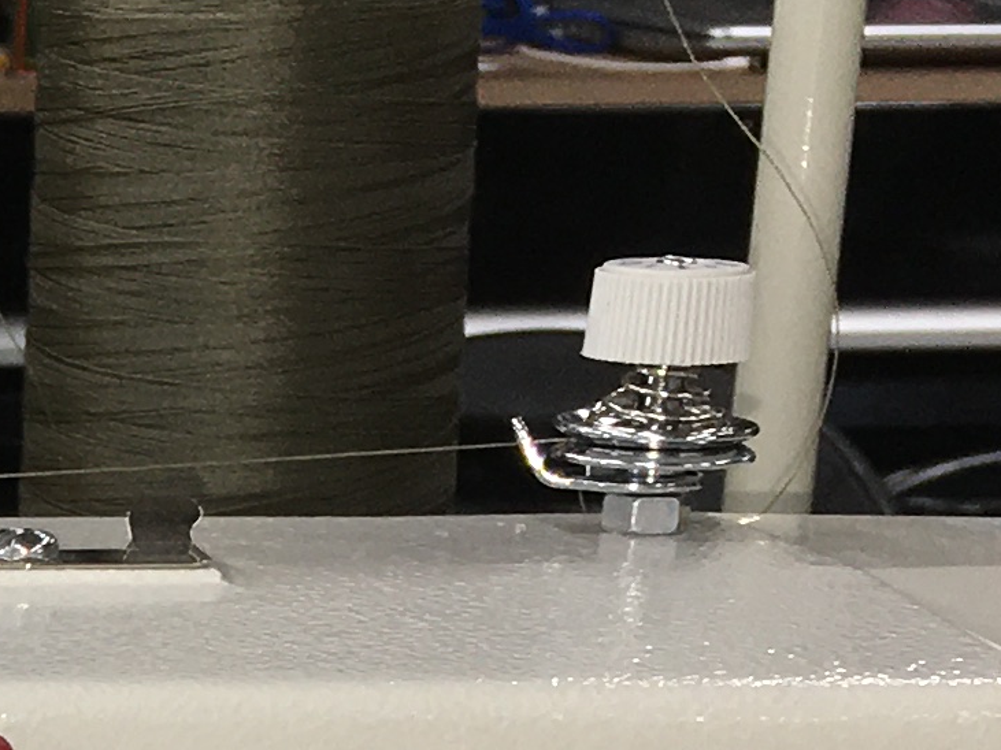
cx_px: -655
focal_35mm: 160
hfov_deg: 11.6
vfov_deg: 8.6
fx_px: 4626
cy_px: 1692
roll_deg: -0.8
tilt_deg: -22.6
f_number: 2.2
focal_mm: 4.15
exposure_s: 1/36
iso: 25
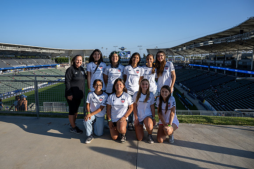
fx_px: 181
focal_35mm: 26
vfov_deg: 50.2
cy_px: 79
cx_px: 121
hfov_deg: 70.2
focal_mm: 24
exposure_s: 1/400
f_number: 8
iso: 110
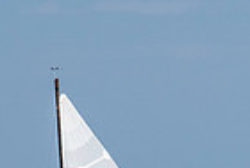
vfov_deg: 0.7
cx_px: 109
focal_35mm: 1861
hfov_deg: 1.1
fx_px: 12951
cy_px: 323
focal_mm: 300
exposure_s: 1/3200
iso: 320
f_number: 5.6
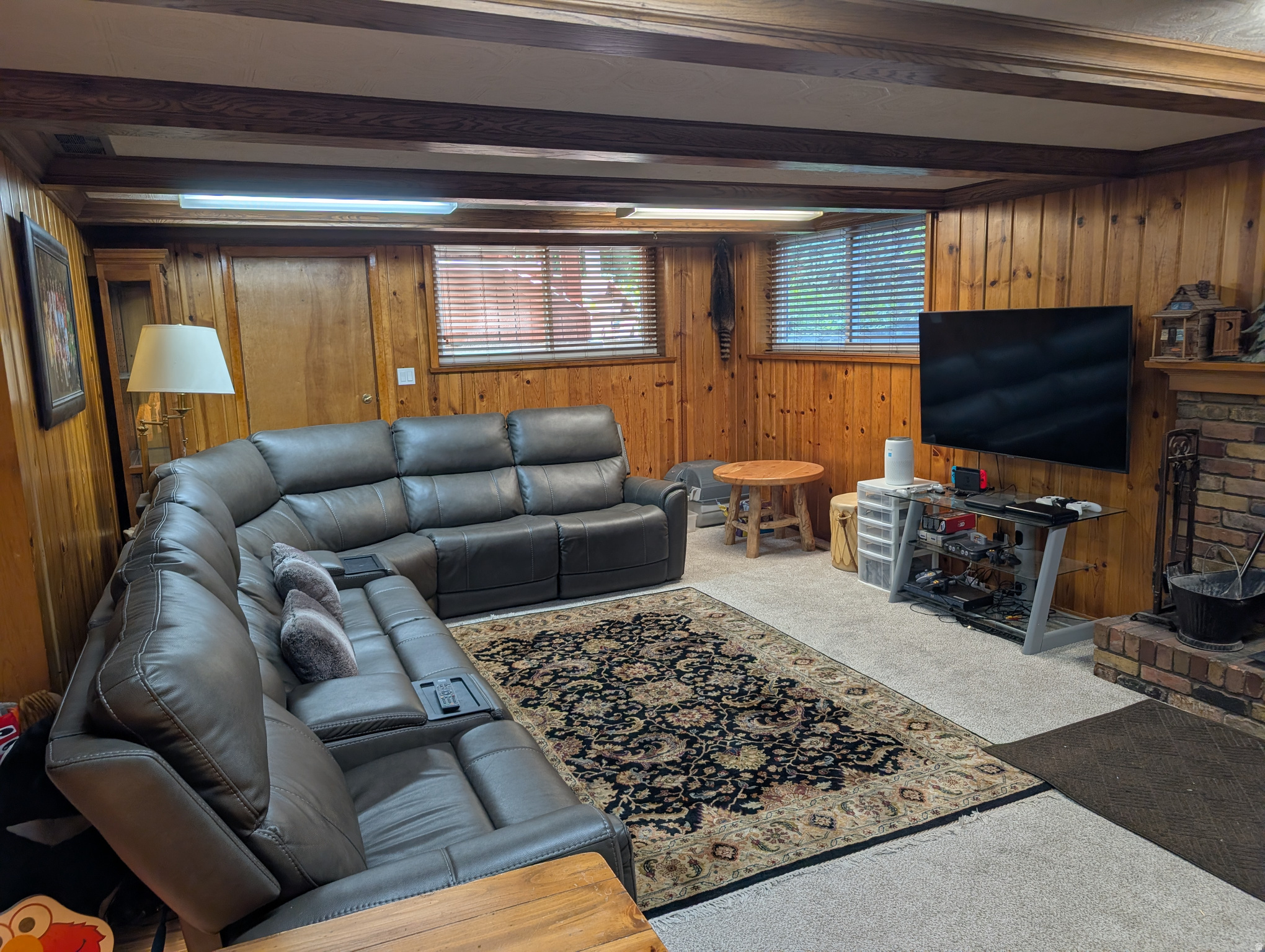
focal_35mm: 24
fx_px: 878
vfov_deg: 56.9
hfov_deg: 71.5
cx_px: 632
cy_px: 476
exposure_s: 1/120
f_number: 1.68
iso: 29
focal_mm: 6.9
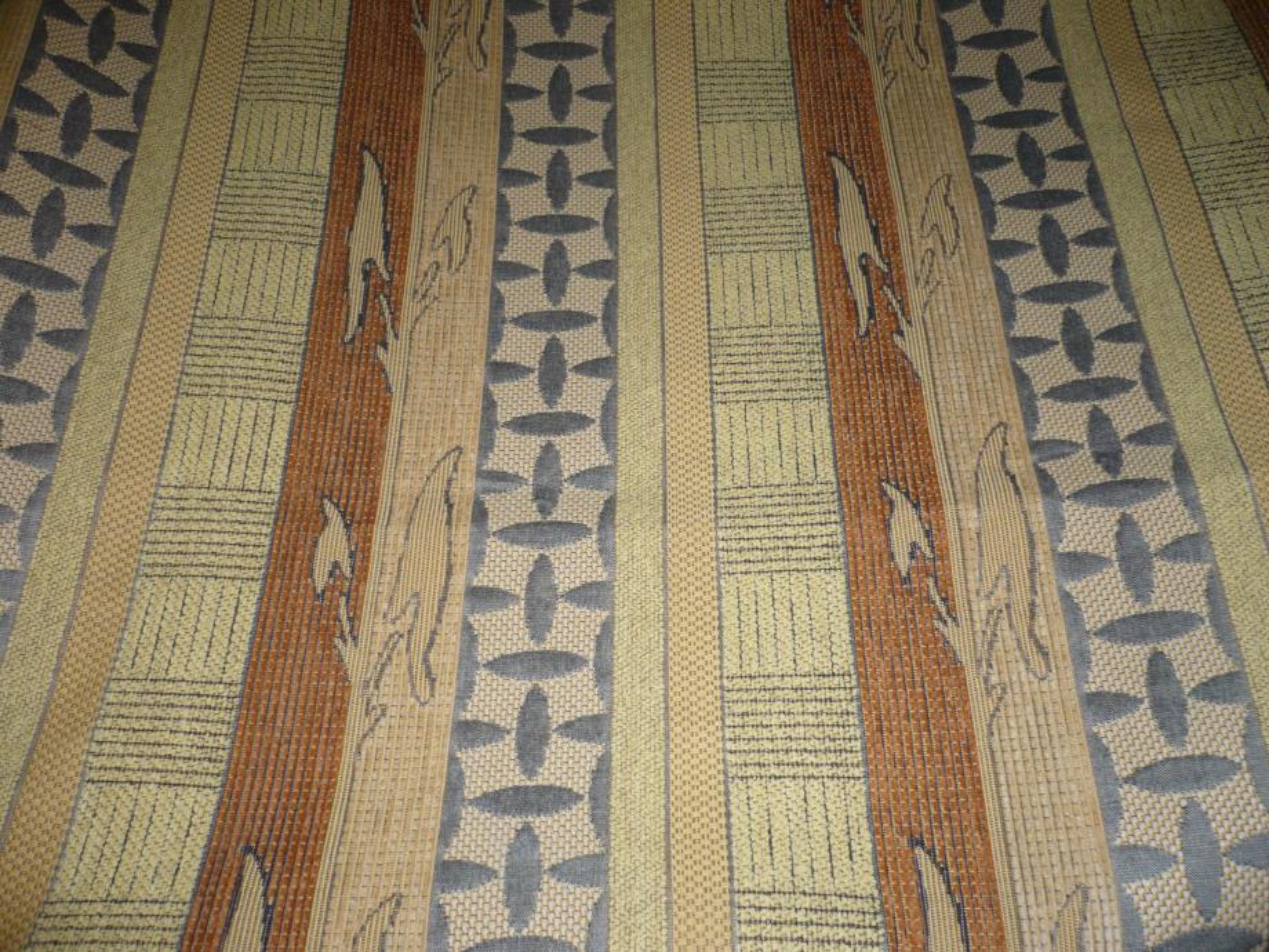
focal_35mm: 35
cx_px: 634
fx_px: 1283
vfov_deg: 40.7
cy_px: 476
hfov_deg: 52.6
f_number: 2.8
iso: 100
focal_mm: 5.8
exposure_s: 1/30
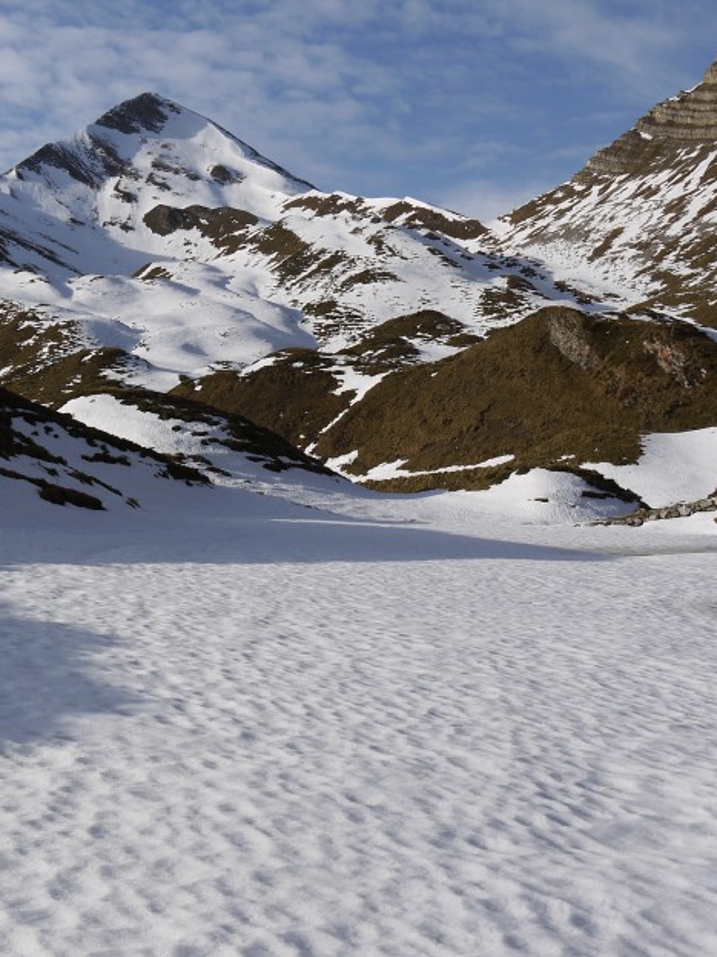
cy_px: 498
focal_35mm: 46
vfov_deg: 41.2
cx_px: 212
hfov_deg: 31.1
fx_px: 1271
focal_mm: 14
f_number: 8
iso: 100
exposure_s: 1/500
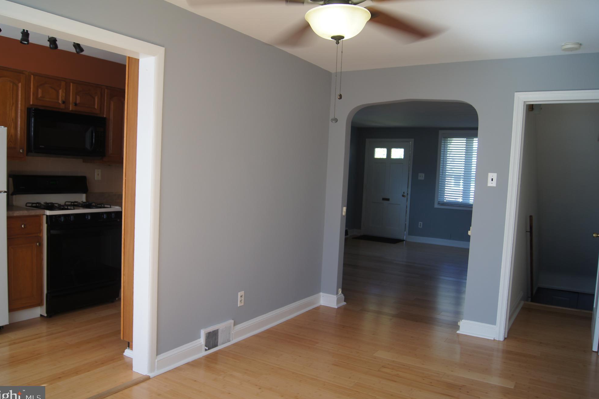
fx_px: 466
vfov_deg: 46.4
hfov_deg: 65.4
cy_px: 201
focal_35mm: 28
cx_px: 289
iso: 100
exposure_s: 1/40
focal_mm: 18
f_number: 4.5
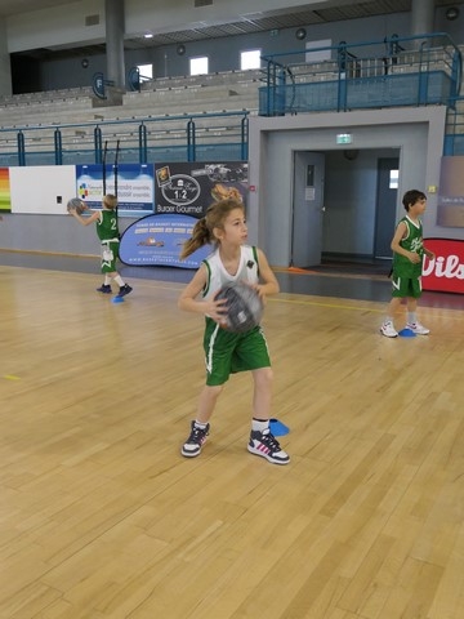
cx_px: 232
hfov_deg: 44.2
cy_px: 310
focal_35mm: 32
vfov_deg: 56.8
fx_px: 572
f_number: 2.5
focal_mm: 11
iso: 1600
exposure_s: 1/250
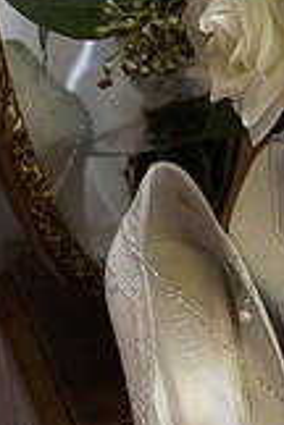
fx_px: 1609
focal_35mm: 136
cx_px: 366
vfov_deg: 15.0
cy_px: 362
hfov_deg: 9.9
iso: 2500
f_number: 5
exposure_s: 1/250
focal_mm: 49
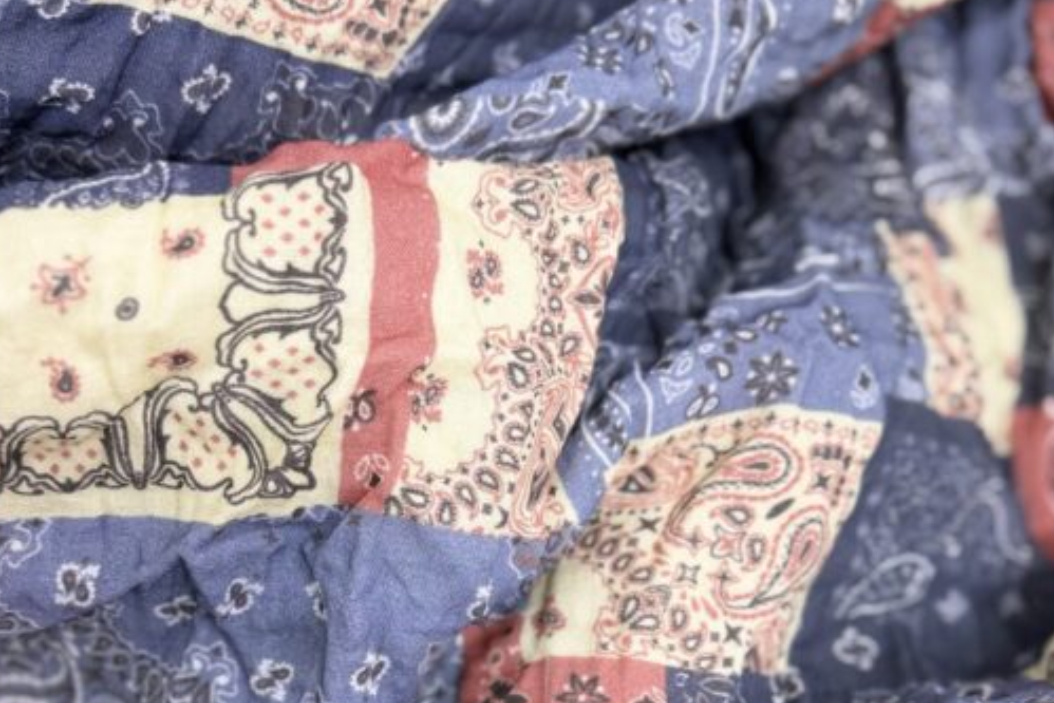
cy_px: 593
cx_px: 441
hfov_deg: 48.3
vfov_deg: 32.2
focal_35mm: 40
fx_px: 1171
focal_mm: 6.76
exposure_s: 1/121
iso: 125
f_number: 1.78
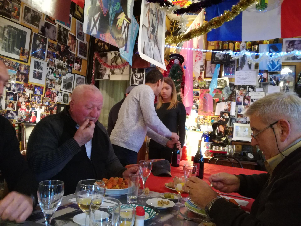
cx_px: 150
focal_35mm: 27
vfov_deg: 51.4
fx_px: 235
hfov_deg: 65.3
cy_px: 113
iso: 640
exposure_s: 1/16.7
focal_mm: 3.79
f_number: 2
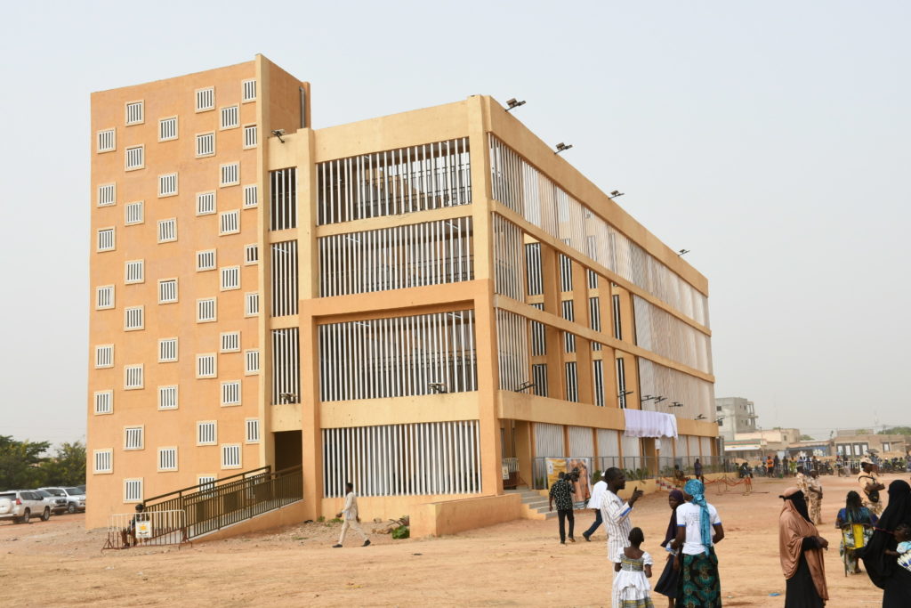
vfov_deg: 33.4
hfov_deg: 48.5
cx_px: 456
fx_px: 1012
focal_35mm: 40
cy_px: 304
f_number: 10
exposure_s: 1/400
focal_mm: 27
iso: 200
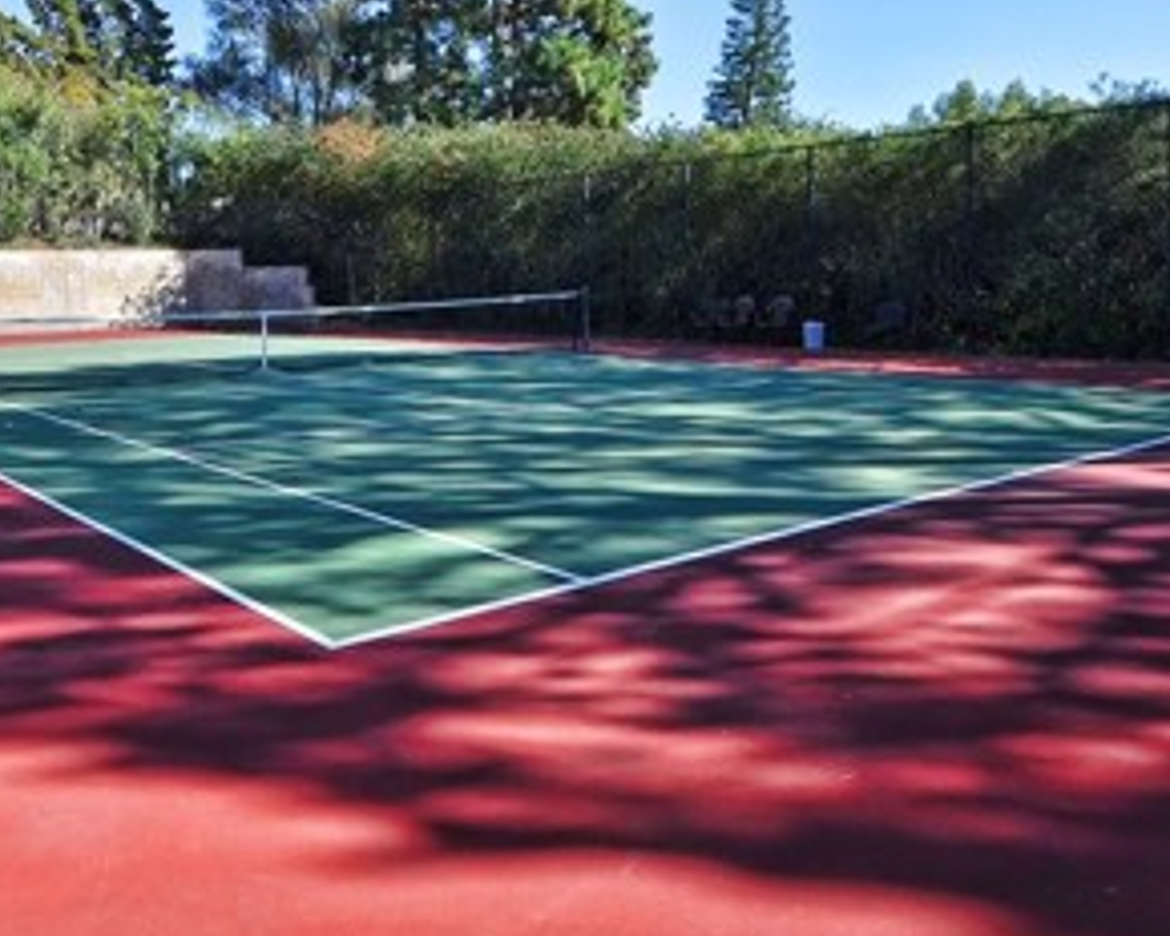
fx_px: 1073
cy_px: 260
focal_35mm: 31
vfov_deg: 45.8
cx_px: 496
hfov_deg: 56.9
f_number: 14
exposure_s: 1/200
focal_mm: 10
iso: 200
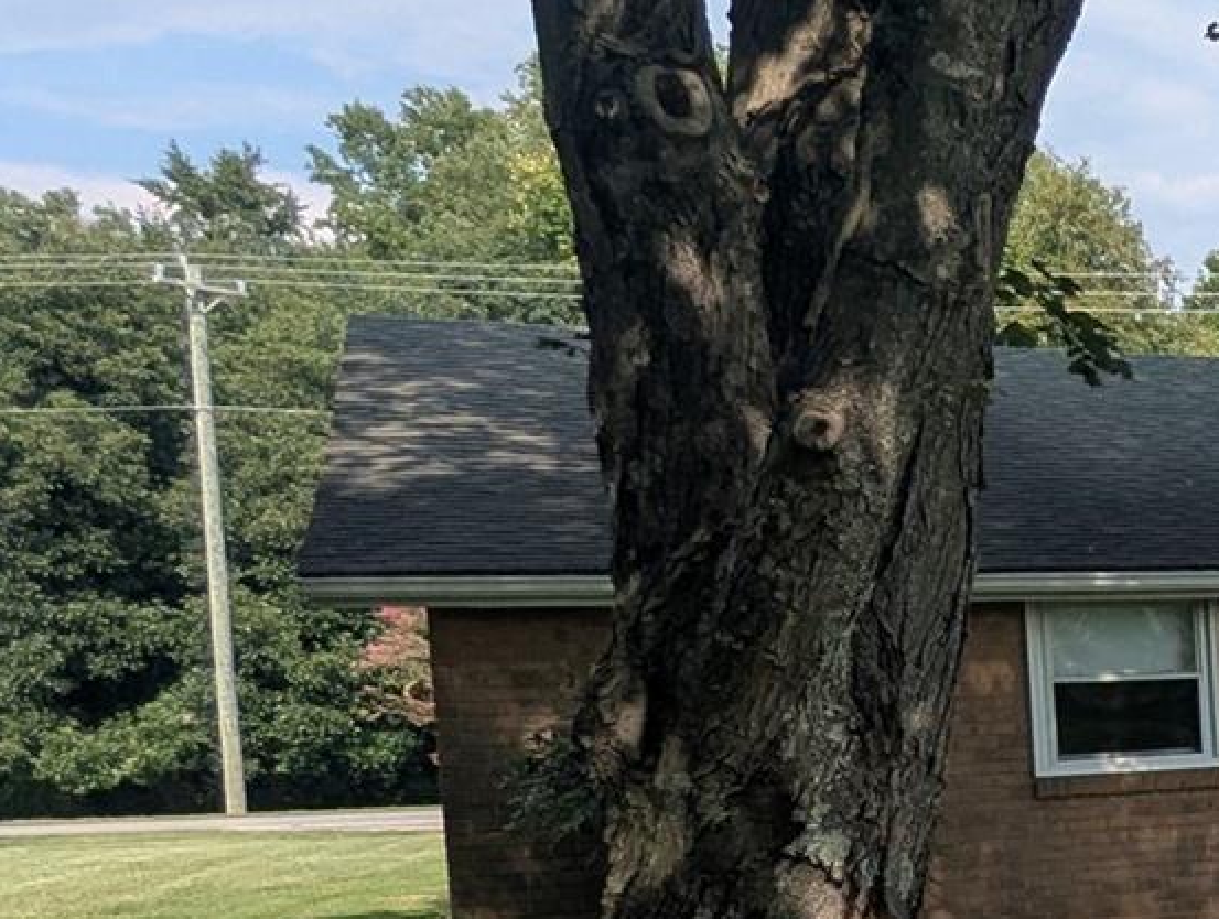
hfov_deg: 24.7
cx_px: 1856
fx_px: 2082
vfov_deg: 24.1
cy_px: 842
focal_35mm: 59
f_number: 2.2
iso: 53
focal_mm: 2.35
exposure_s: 1/1120
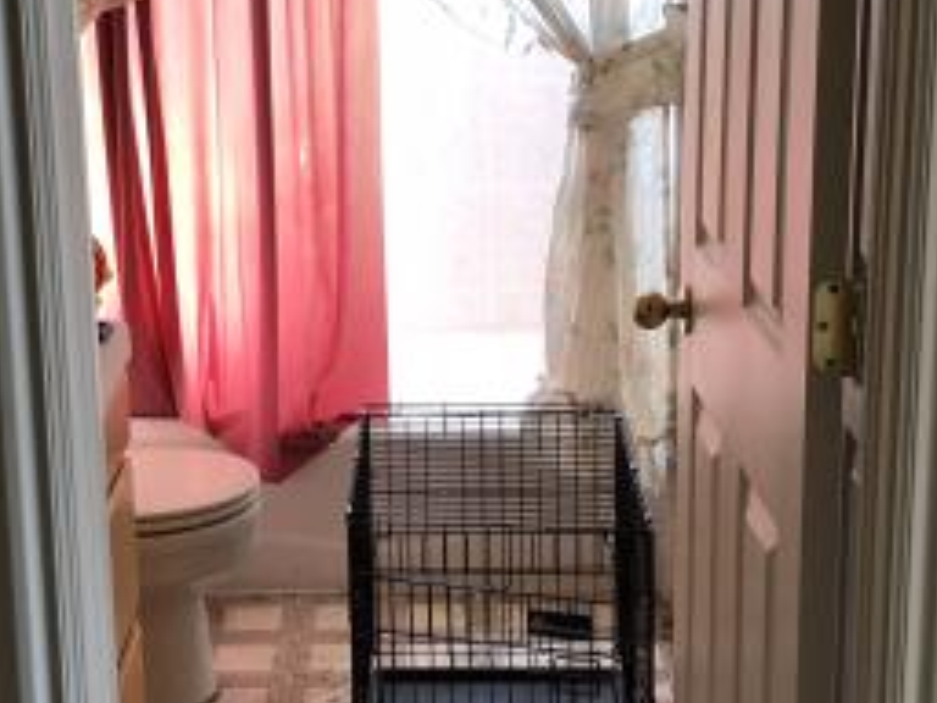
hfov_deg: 27.7
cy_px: 293
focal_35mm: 70
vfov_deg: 21.0
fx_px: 1895
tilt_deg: -12.2
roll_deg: +2.1
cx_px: 388
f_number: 1.8
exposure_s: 1/30
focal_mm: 4
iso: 25
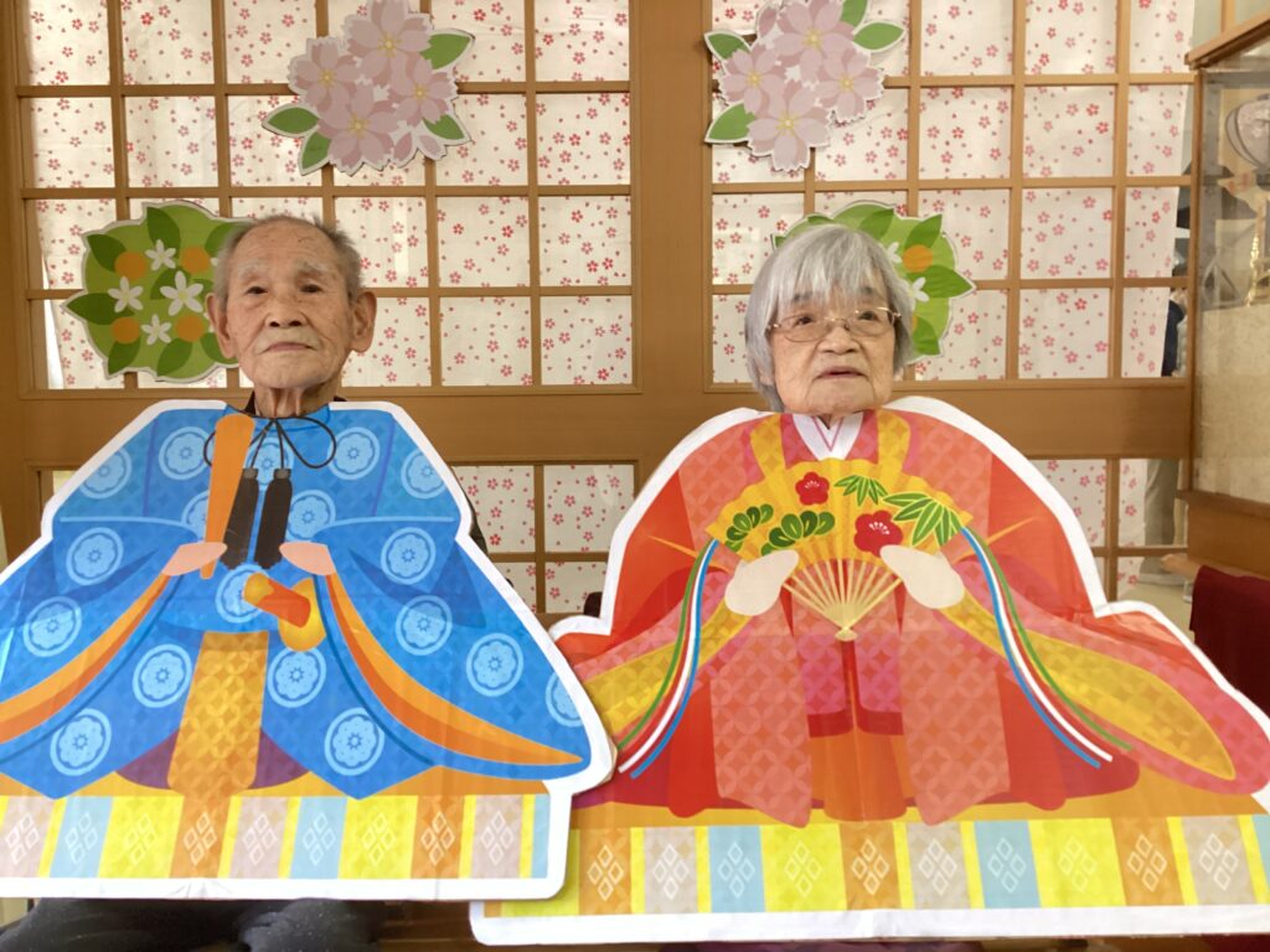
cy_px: 476
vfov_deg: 45.4
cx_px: 635
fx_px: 1137
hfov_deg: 58.4
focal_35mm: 31
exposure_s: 1/25
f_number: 2.4
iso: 500
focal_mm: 3.3
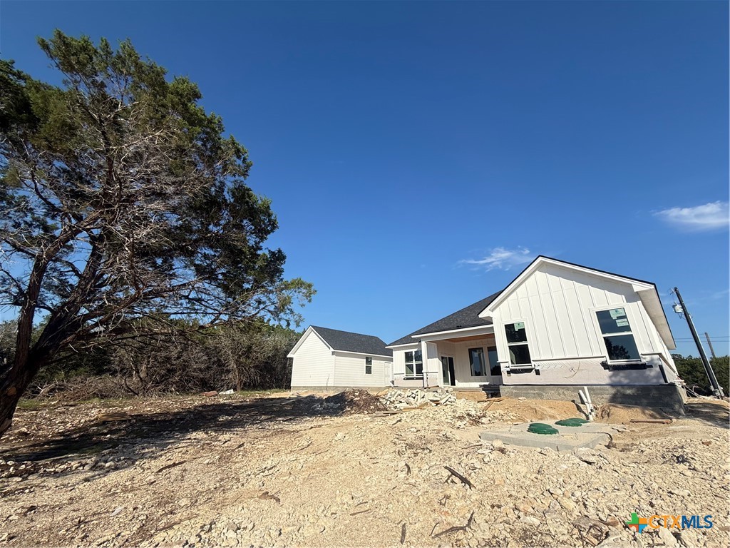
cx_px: 365
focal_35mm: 14
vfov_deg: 85.7
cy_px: 274
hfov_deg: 102.1
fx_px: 295
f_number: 2.2
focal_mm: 2.22
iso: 50
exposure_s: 1/2976
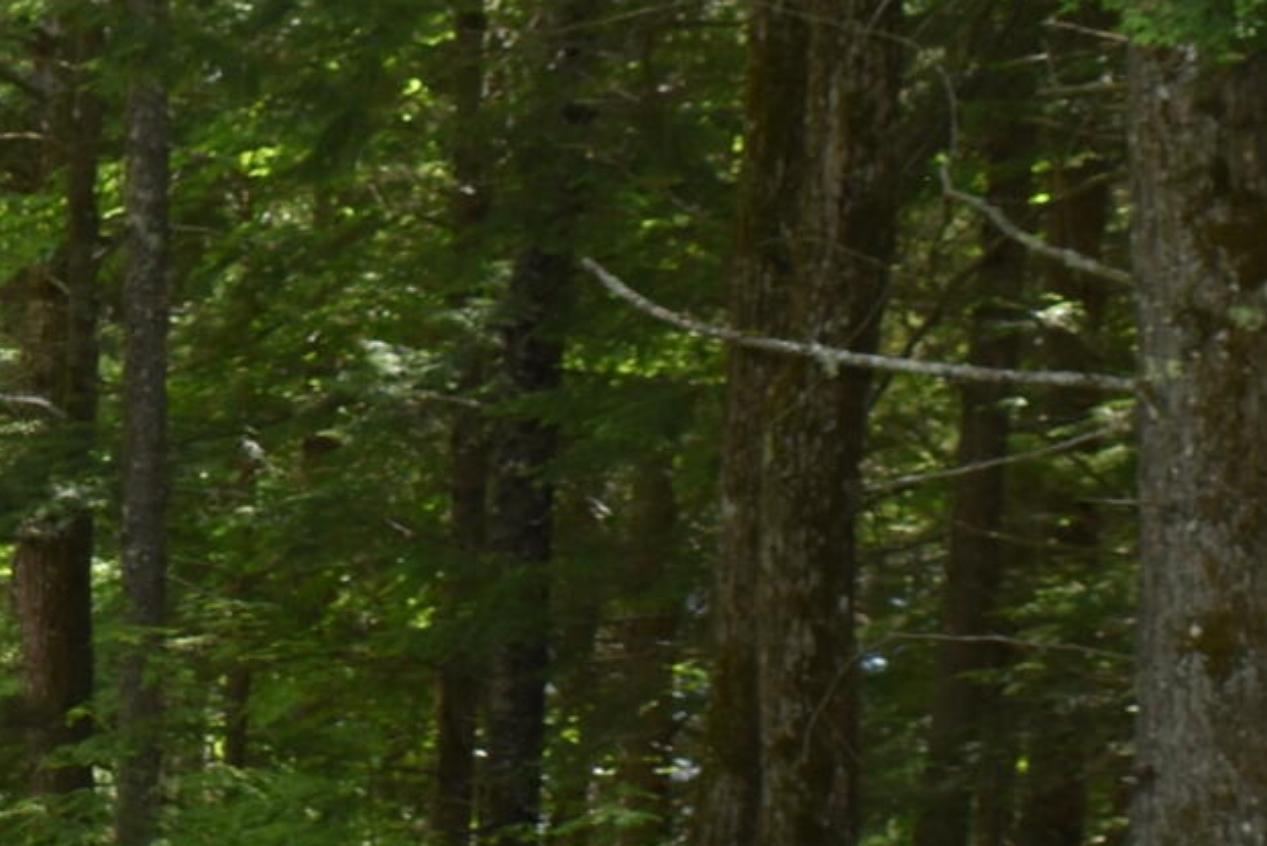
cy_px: 663
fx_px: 5858
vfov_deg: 8.2
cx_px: -249
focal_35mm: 166
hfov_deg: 12.1
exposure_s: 1/200
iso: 125
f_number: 5
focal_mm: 23
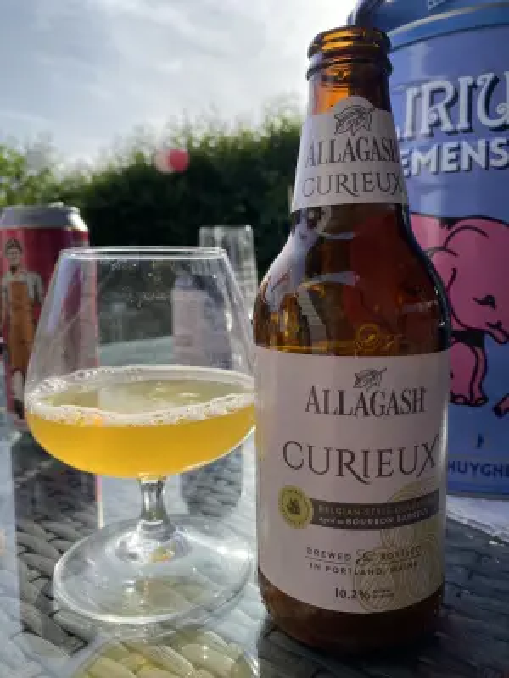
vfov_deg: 67.3
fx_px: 510
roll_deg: +0.0
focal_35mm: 26
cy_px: 339
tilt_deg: -6.2
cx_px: 254
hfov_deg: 53.1
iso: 32
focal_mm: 4.25
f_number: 1.8
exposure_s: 1/1585
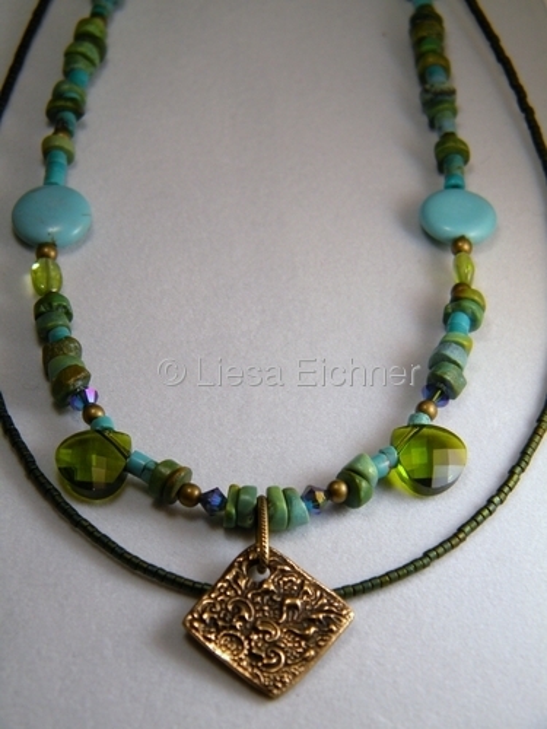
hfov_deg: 17.8
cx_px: 274
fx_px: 1749
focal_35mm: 83
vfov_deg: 23.6
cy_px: 364
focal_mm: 15.1
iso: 80
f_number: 4.5
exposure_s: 1/68.4
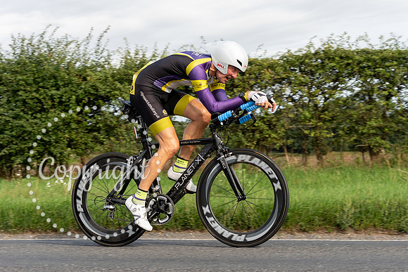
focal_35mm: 82
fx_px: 934
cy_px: 104
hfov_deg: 24.6
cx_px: 217
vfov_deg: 16.6
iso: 125
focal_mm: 49
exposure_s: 1/640
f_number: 5
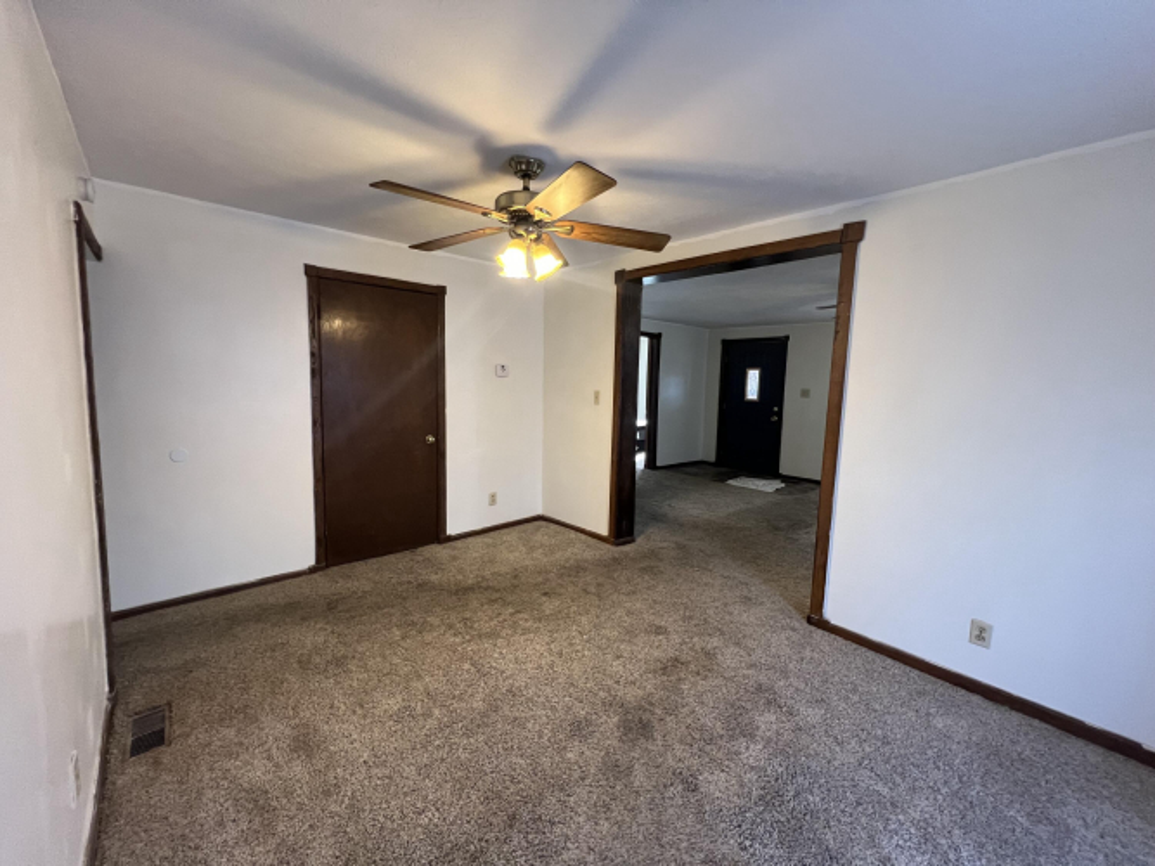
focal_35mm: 13
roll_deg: -1.2
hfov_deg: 106.2
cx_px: 578
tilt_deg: -7.1
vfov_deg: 89.9
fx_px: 434
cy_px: 433
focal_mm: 1.57
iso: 400
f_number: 1.8
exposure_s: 1/60
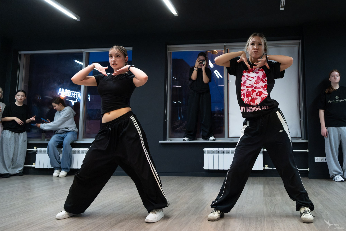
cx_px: 220
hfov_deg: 59.4
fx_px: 298
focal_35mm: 31
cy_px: 97
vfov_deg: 42.2
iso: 1600
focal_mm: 16
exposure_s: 1/320
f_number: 2.8
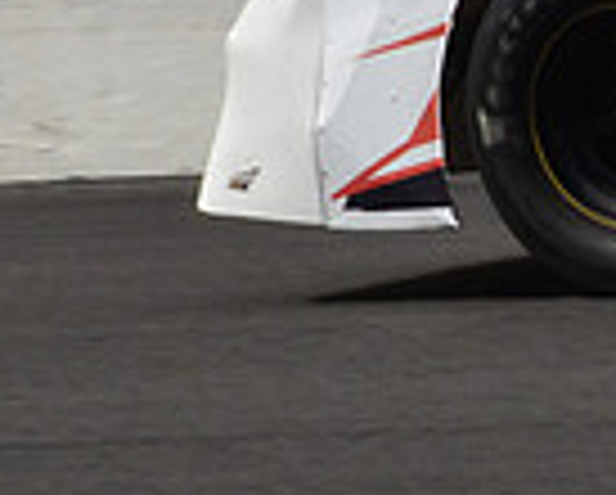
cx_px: 1722
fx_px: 10480
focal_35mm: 574
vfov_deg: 2.7
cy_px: -166
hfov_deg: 3.3
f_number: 16
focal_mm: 70
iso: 1000
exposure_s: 1/1000
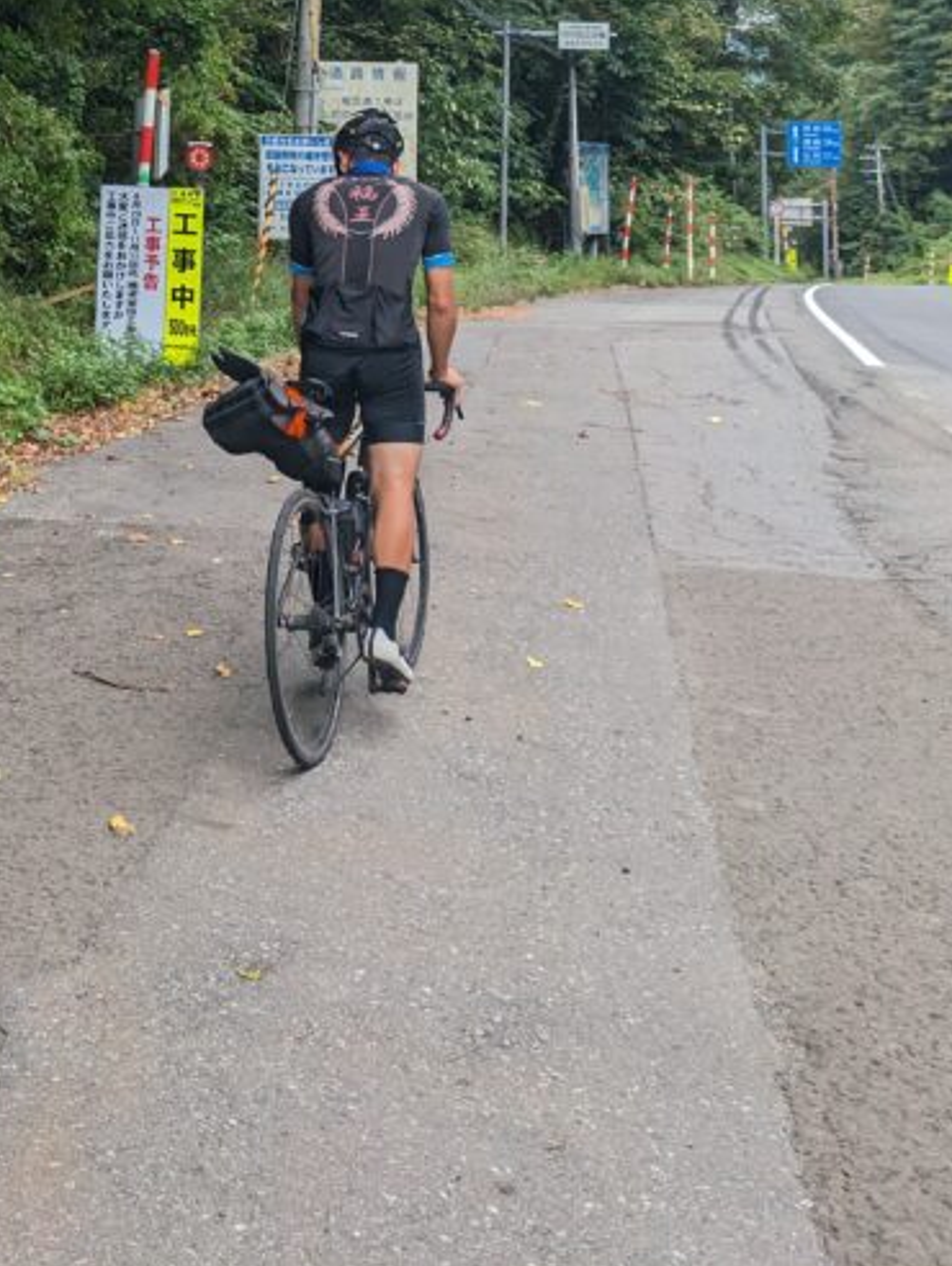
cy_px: -23
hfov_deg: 26.7
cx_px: 14
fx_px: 1903
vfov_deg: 33.4
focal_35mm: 52
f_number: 1.89
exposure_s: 1/1580
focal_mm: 5.43
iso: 48
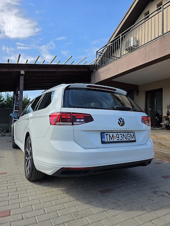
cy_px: 113
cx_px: 85
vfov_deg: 73.9
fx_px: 151
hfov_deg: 58.9
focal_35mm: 23
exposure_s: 1/3333
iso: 80
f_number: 1.7
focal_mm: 6.3
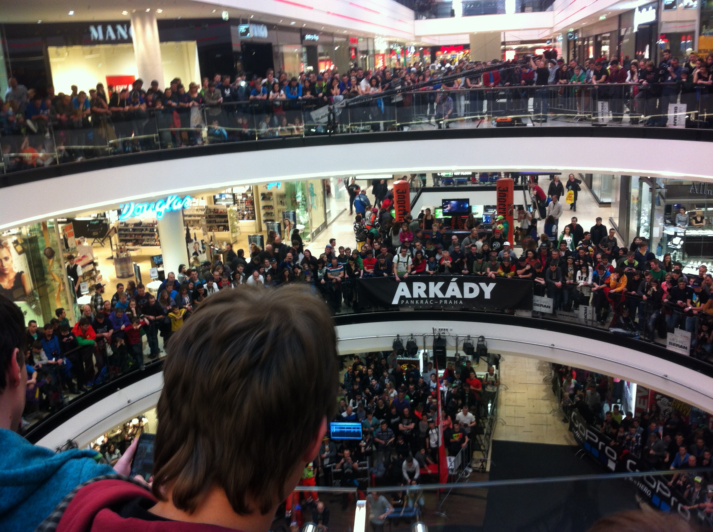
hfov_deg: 52.7
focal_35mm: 35
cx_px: 356
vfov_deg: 40.6
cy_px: 266
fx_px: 720
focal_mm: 3.85
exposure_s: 1/15
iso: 80
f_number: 2.8
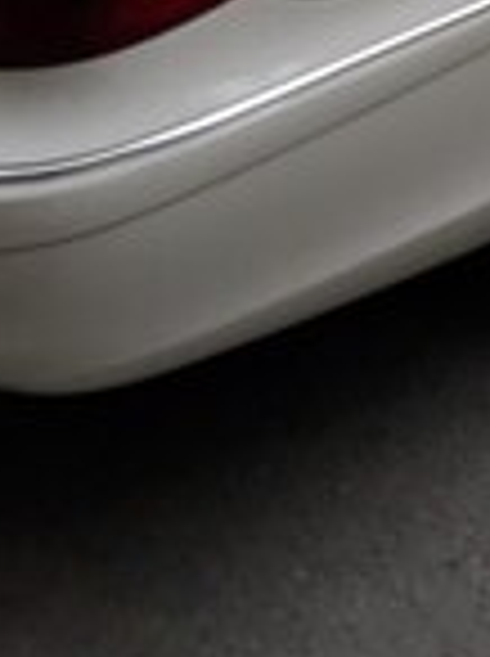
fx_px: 1741
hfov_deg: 14.7
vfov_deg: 18.3
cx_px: 764
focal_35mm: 92
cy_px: -400
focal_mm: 3.6
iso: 40
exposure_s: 1/209
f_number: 1.9
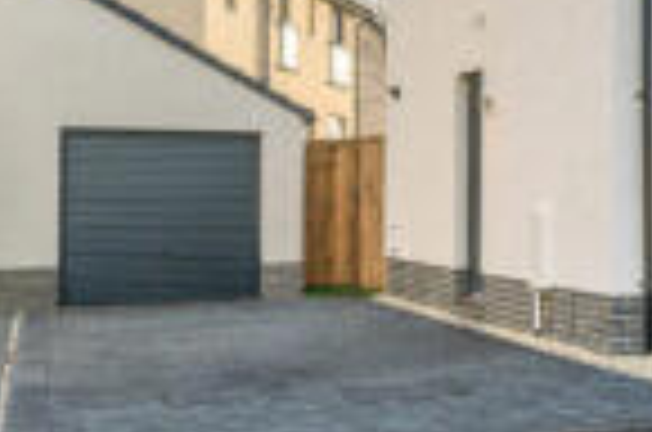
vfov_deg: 16.8
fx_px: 1428
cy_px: -2
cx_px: 980
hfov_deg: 21.5
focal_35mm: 79
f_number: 11
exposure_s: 1/100
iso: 90
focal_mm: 24
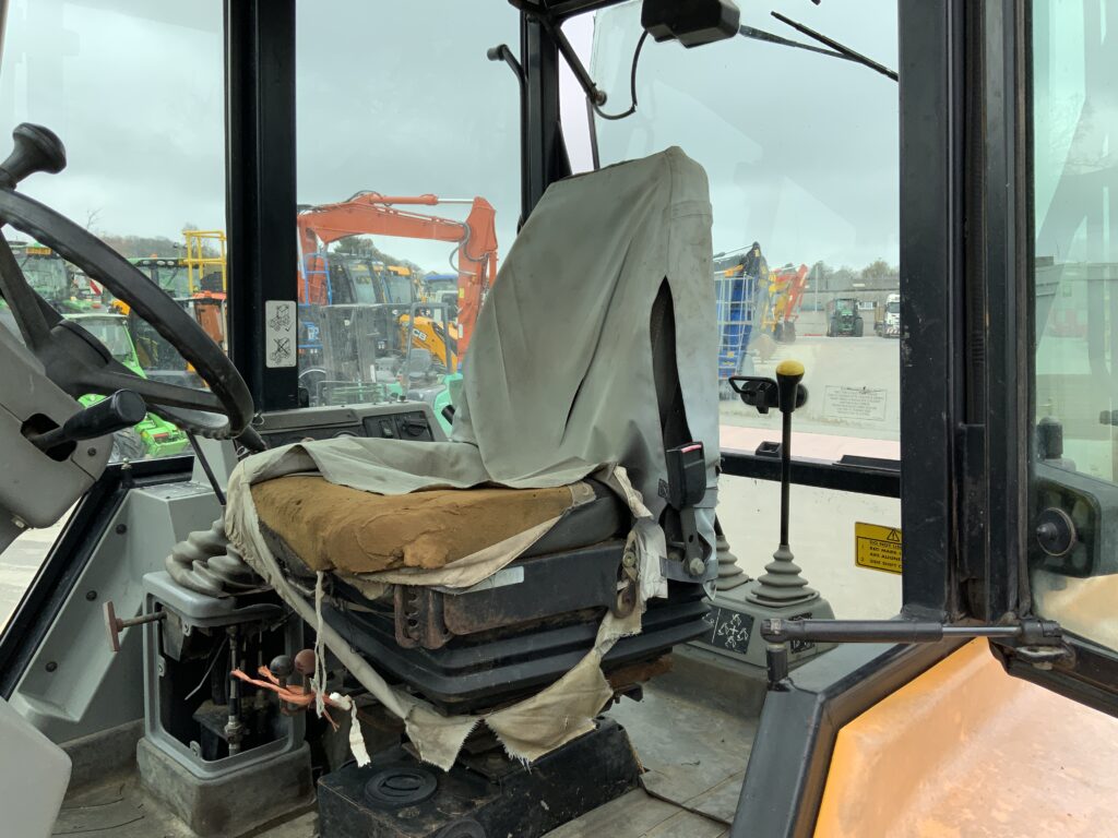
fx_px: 937
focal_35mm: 29
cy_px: 419
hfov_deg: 61.7
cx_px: 559
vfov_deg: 48.2
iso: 16
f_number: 1.8
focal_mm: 3
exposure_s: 1/586
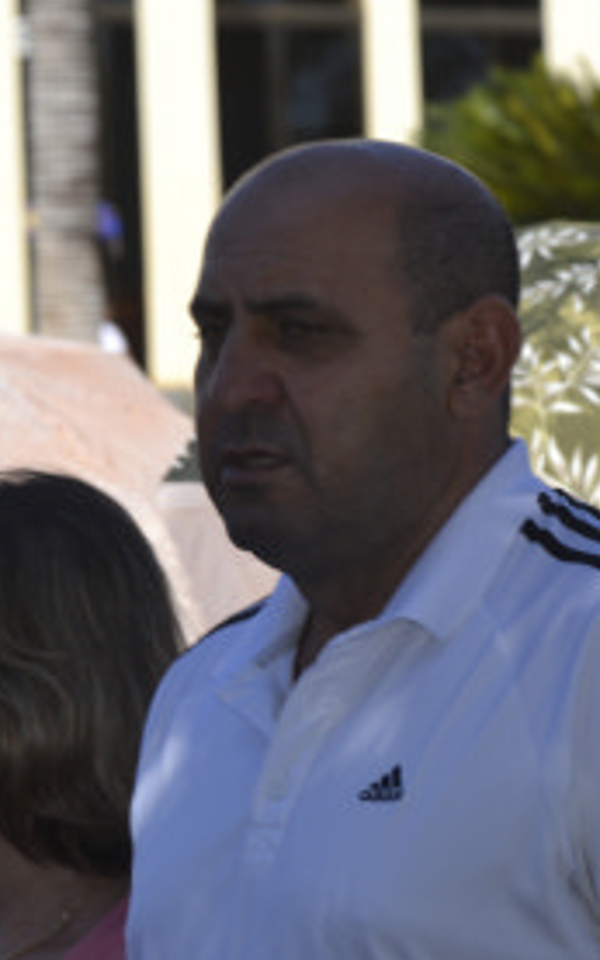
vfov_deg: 7.2
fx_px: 7589
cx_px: 347
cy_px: 532
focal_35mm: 290
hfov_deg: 4.5
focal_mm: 105
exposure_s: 1/200
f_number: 9
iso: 100
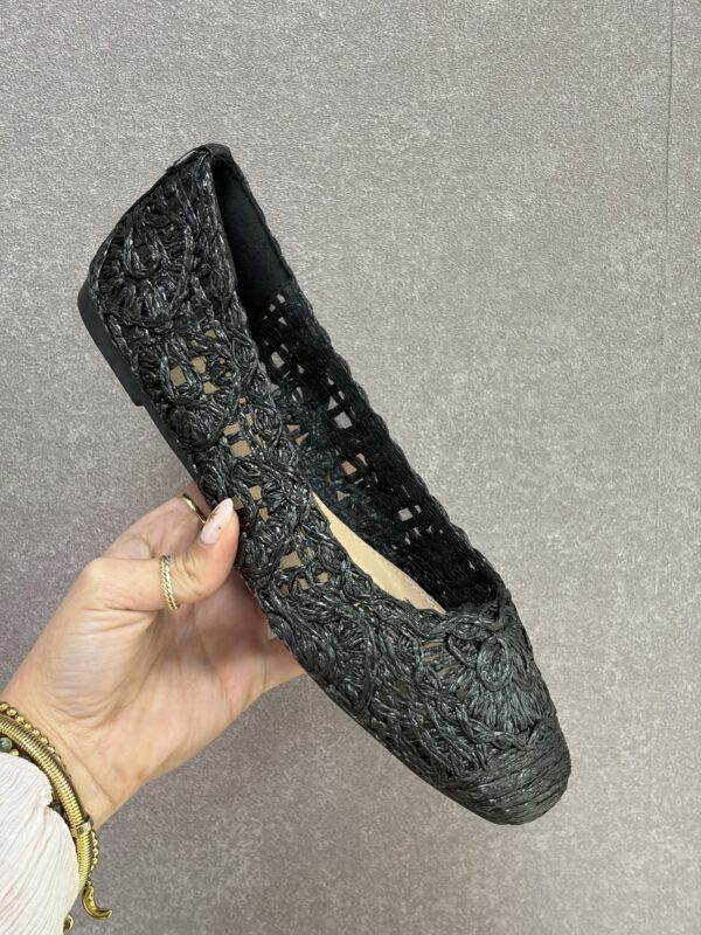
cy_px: 468
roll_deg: +0.8
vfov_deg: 36.8
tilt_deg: -16.6
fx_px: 1404
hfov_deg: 28.0
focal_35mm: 52
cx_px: 350
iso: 80
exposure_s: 1/50
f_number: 1.6
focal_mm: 5.96
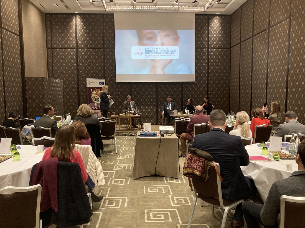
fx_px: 247
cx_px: 152
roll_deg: +0.2
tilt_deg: -3.9
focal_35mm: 28
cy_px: 114
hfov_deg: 63.4
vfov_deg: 49.7
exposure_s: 1/25
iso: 320
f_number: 1.8
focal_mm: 3.99
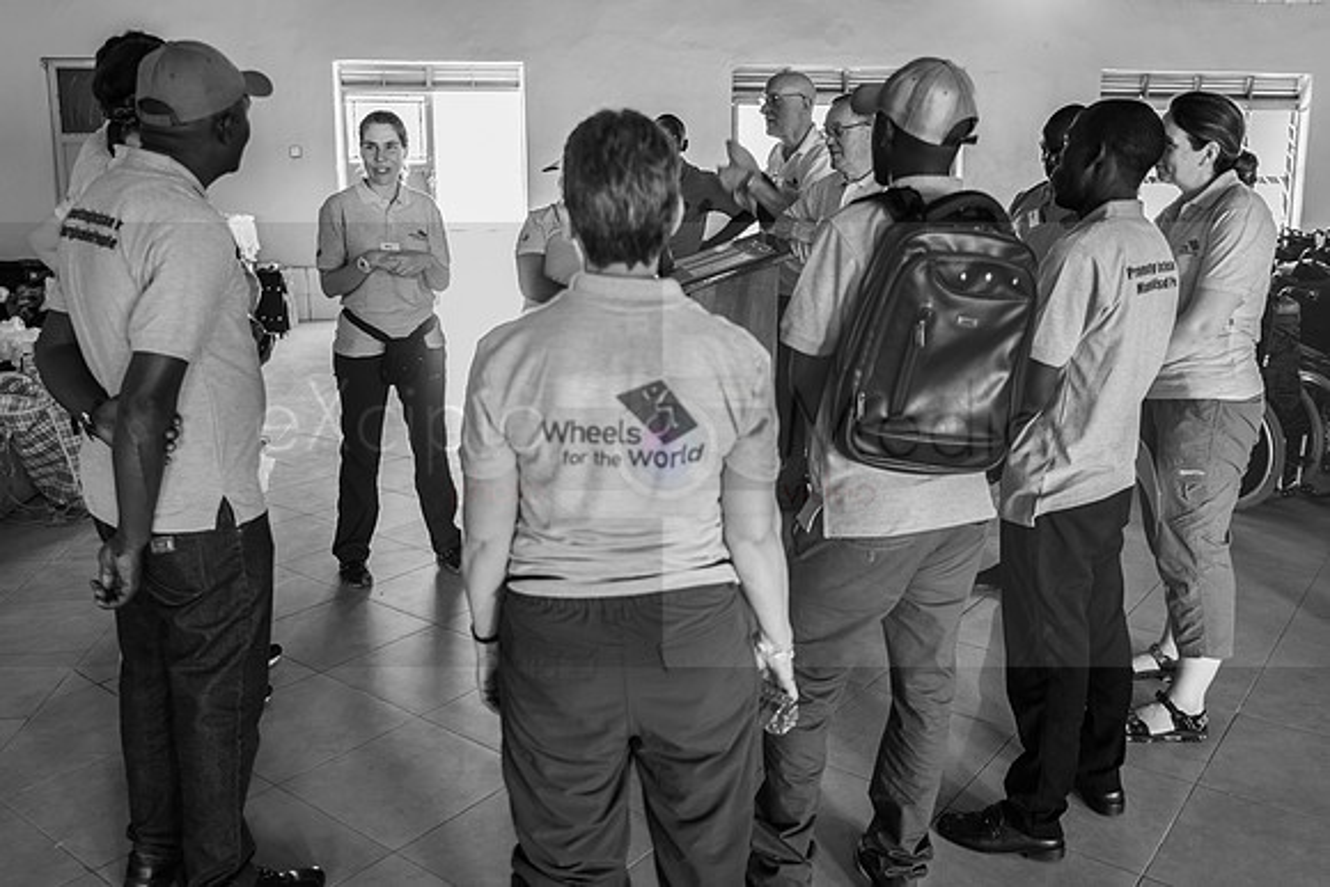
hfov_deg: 59.5
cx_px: 687
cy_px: 389
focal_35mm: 31
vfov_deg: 41.7
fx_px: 1163
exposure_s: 1/30
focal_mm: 28
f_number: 2
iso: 320
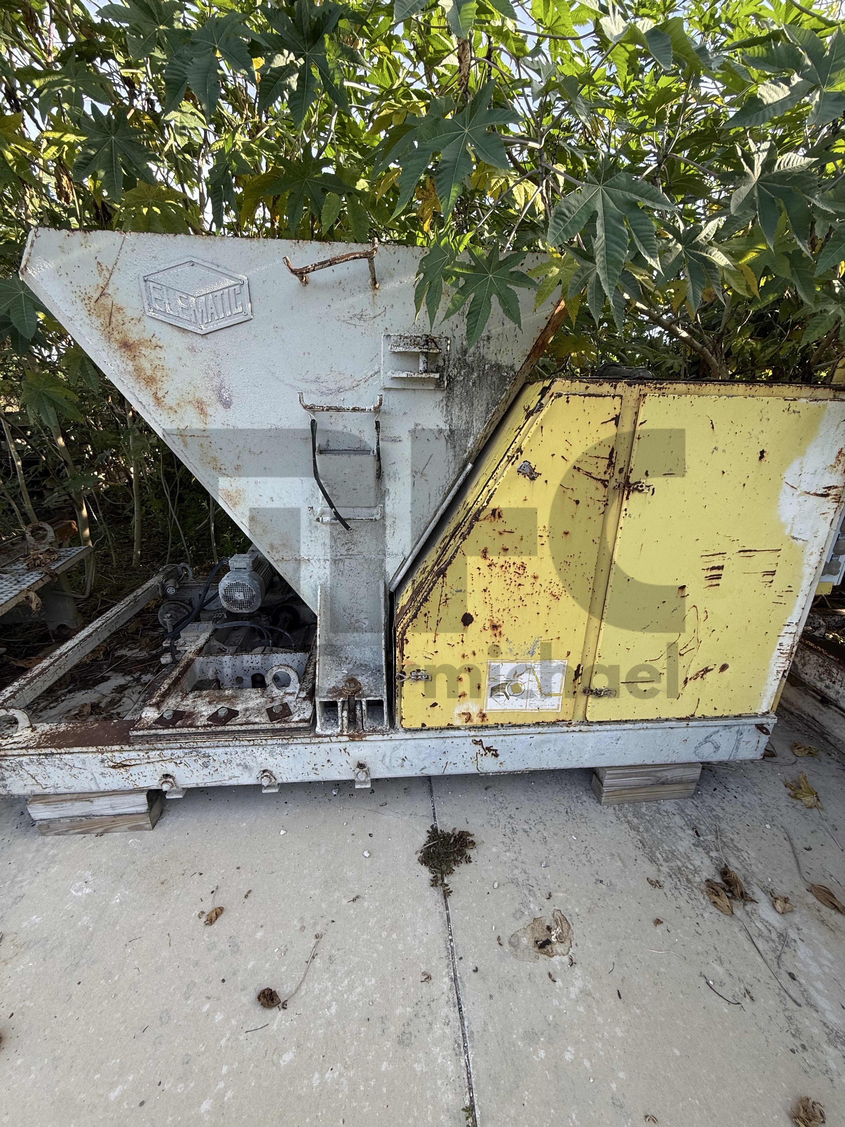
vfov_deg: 102.1
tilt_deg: -19.9
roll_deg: -1.5
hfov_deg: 85.7
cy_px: 564
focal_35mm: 14
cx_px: 422
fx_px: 456
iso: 50
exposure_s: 1/265
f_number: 2.2
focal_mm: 2.22
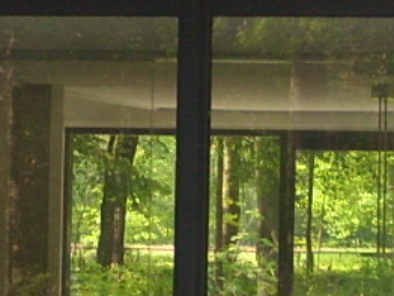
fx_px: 3384
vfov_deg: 5.0
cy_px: -102
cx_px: 69
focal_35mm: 297
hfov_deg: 6.7
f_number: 2.8
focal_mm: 7.8
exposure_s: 1/91
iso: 50
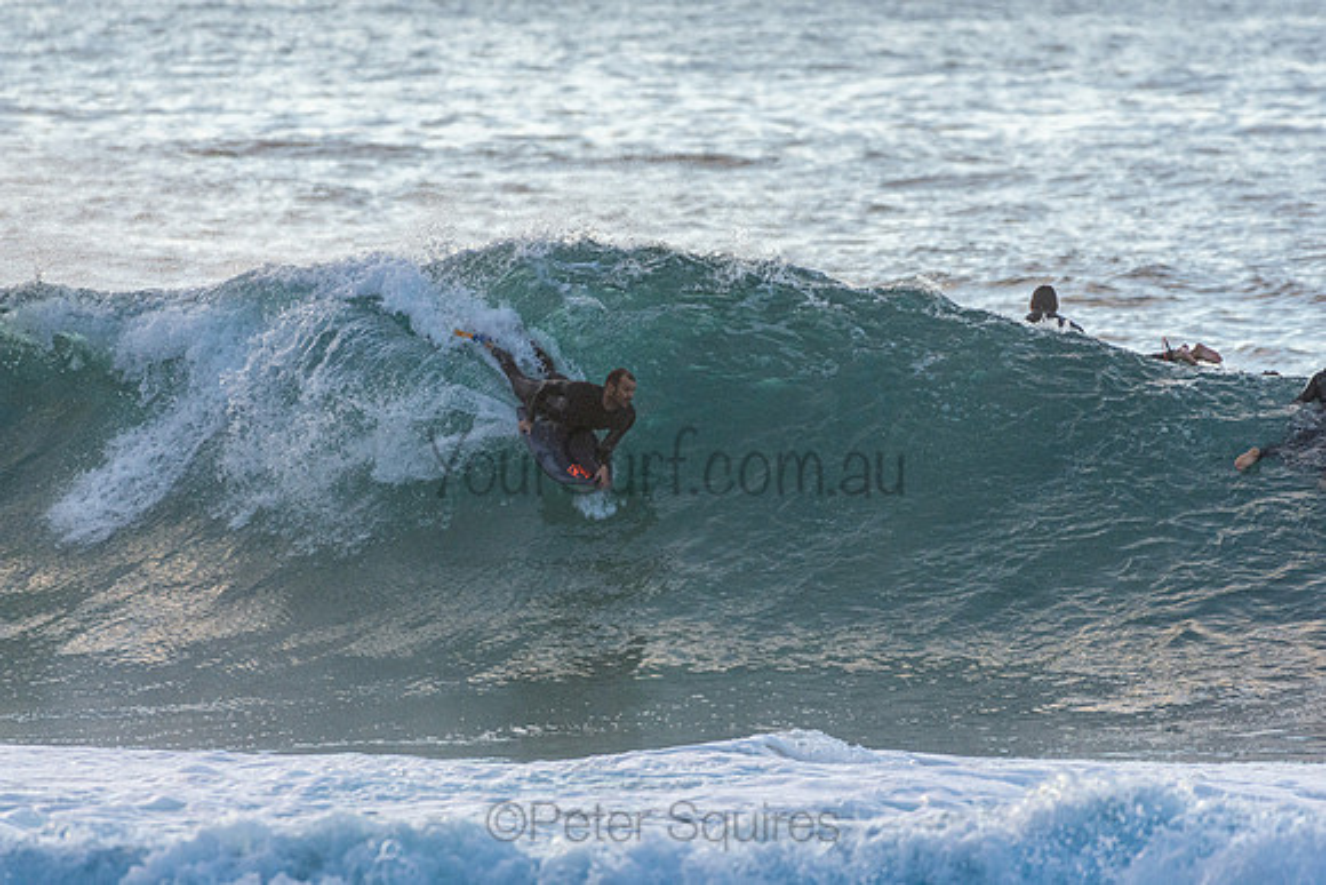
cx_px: 663
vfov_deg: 1.9
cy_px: 442
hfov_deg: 2.9
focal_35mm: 720
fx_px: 26525
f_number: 5.6
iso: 500
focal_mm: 480
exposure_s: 1/1000
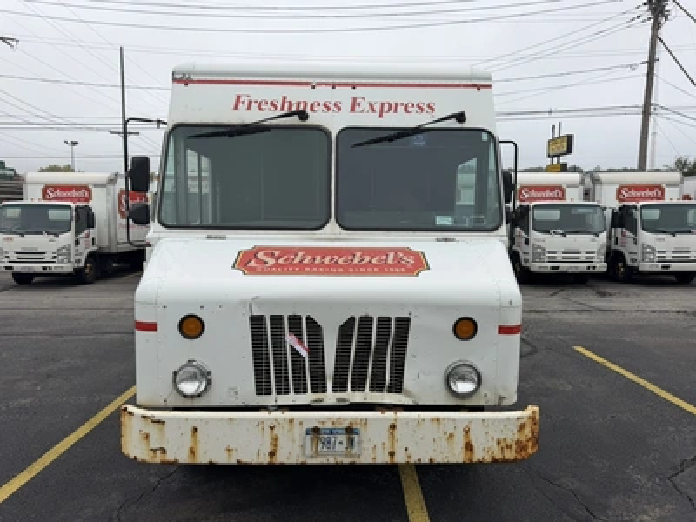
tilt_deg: -1.0
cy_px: 261
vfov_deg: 56.8
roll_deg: -2.2
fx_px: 483
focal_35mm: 24
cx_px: 348
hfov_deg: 71.6
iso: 80
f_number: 1.78
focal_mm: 6.76
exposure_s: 1/2370
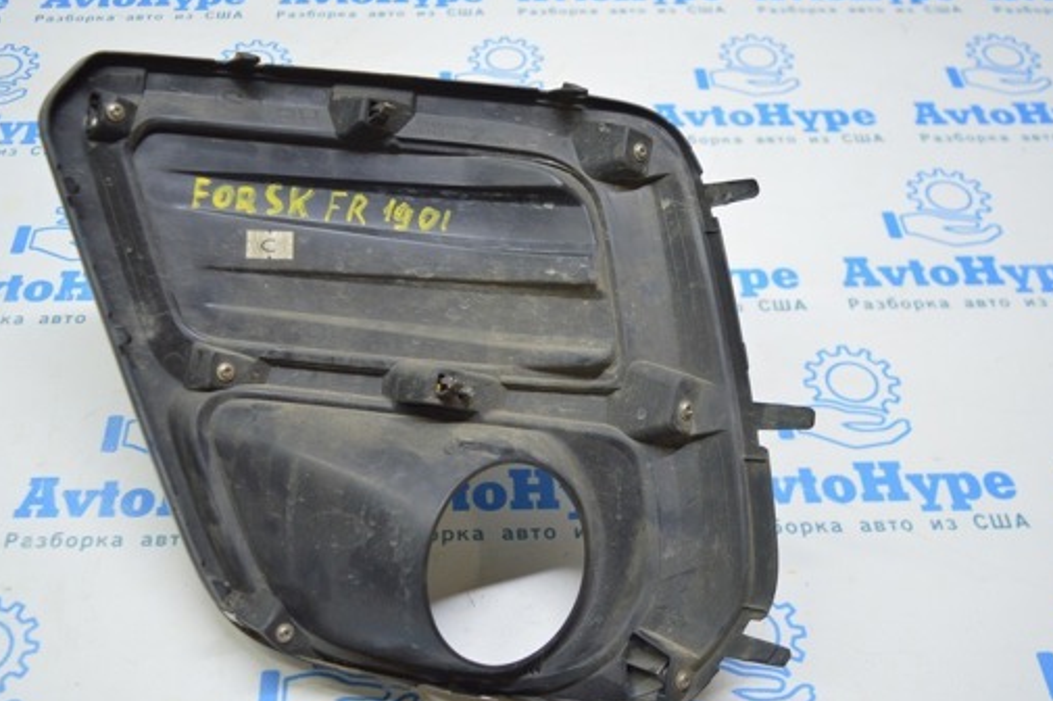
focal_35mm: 38
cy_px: 400
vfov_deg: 35.0
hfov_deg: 50.5
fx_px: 1111
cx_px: 448
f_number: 3.8
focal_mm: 20
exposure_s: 1/50
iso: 400
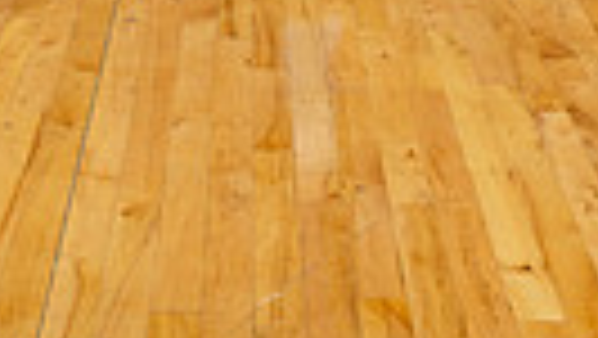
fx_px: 1682
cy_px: -640
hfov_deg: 20.2
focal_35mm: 106
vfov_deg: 9.3
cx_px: 283
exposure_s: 1/250
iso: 400
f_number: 5.6
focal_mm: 30
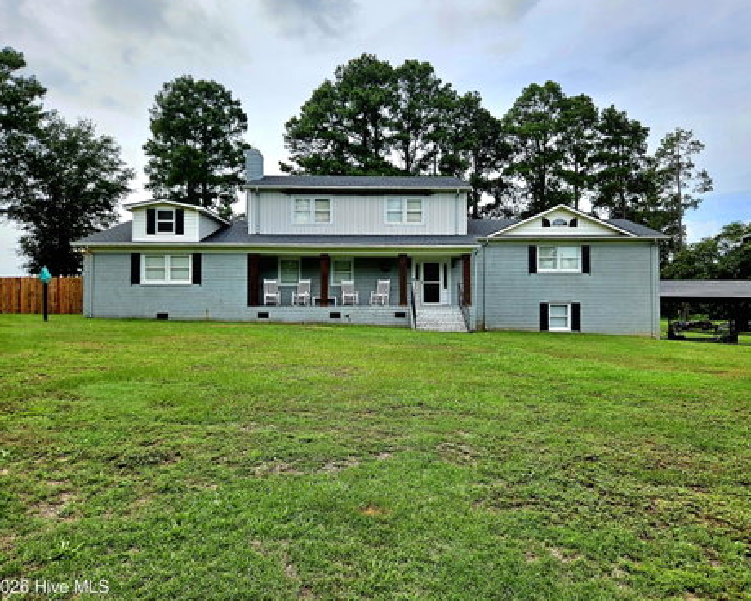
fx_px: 556
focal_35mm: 25
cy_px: 302
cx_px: 393
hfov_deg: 68.1
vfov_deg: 56.8
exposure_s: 1/2000
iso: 25
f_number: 1.8
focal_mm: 5.4
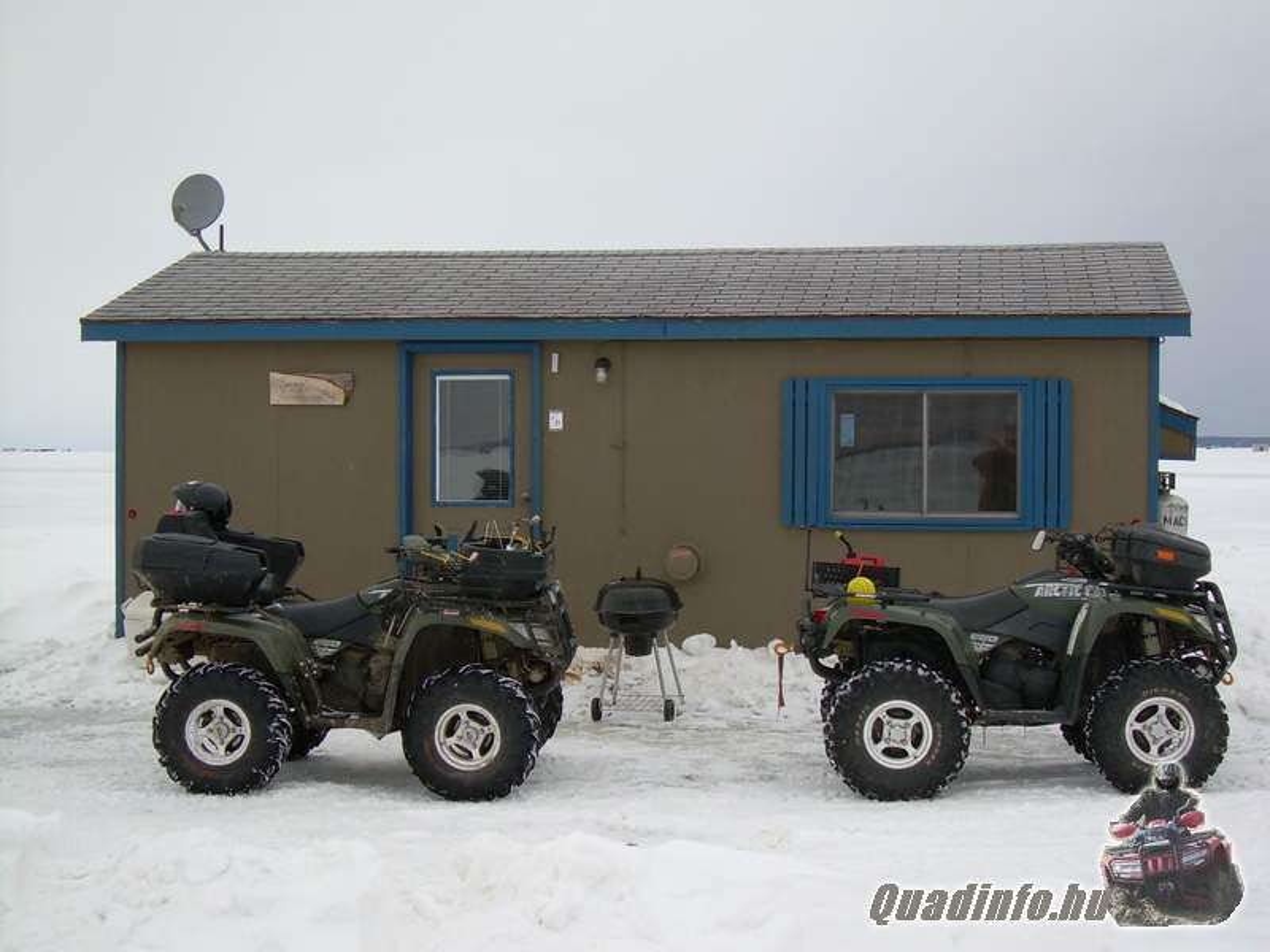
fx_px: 1944
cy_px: 476
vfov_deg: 27.5
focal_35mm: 53
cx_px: 635
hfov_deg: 36.2
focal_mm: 8.9
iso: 50
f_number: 3.2
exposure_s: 1/210
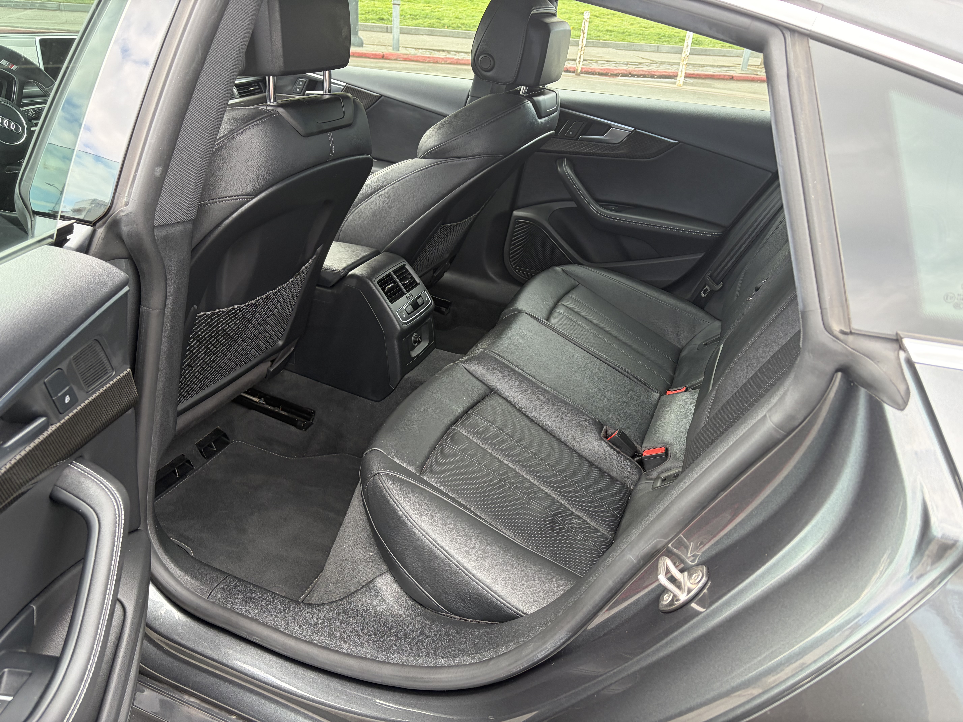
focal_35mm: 26
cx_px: 482
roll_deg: -5.9
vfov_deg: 53.1
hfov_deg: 67.3
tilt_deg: -28.1
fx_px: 723
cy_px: 361
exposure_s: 1/164
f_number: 1.6
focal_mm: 5.96
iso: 80
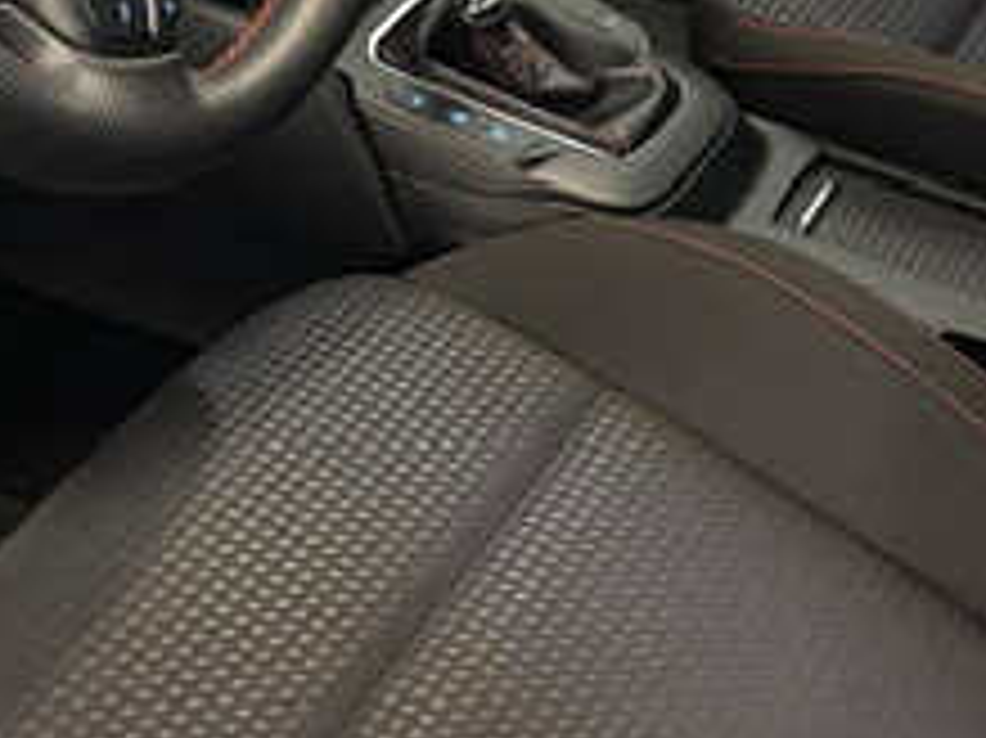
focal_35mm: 76
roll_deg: -1.0
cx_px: 234
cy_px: -9
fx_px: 2164
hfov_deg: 25.3
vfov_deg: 18.8
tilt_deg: -29.1
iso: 1000
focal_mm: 5.96
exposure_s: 1/25
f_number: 1.6
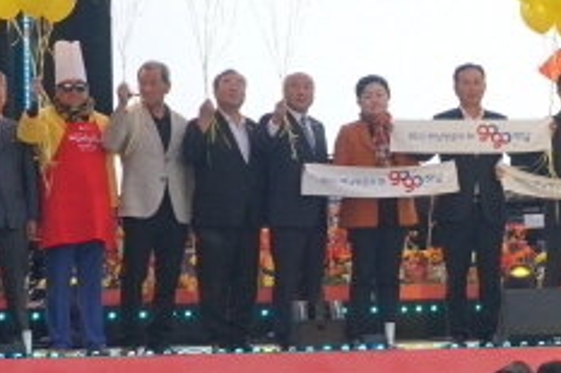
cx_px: 867
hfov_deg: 6.0
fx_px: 5312
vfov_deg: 4.0
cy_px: 223
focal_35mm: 341
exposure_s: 1/100
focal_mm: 53
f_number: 5
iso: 500
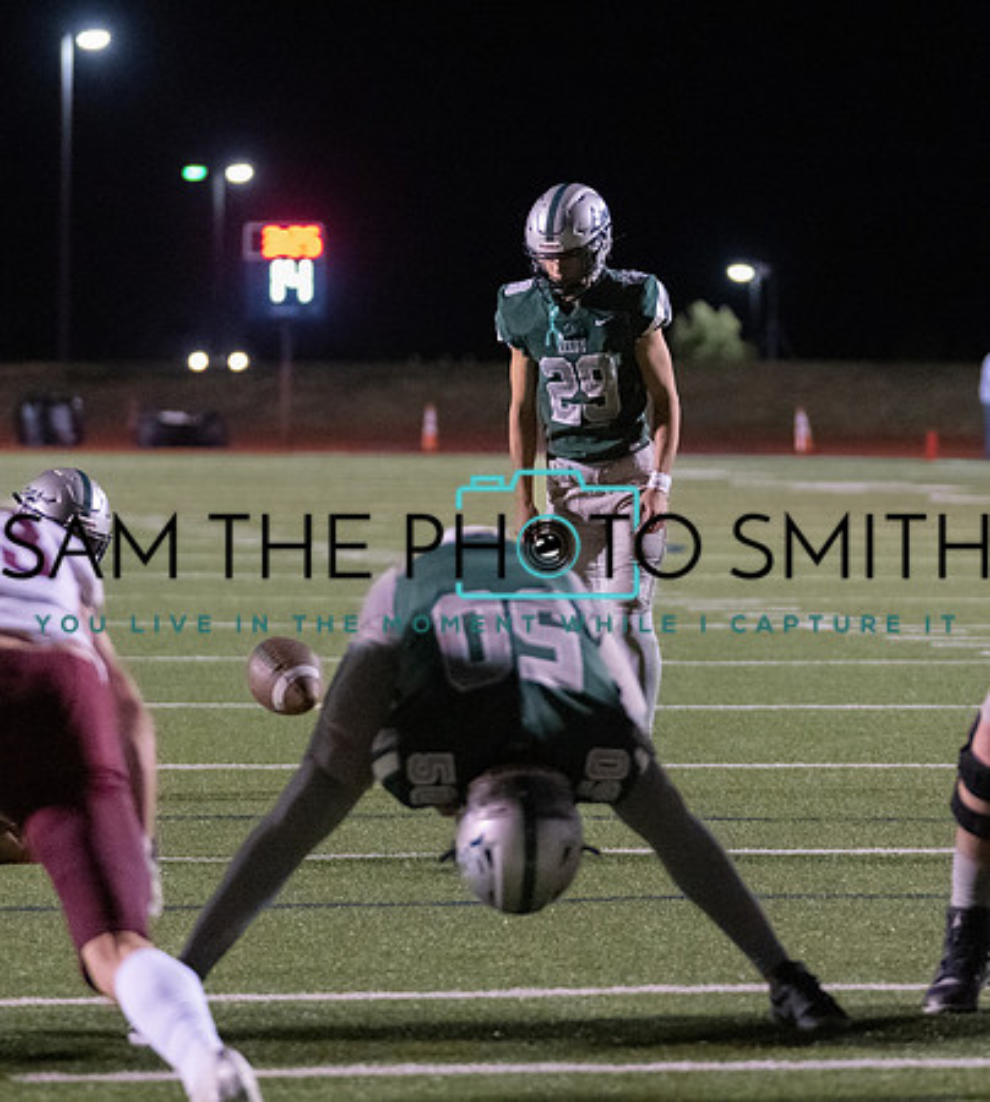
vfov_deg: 7.9
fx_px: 7990
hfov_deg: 7.1
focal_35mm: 233
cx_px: 578
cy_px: 495
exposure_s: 1/1250
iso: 12800
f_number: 2.8
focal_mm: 126
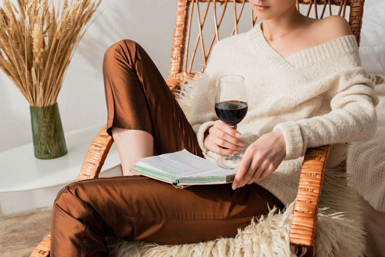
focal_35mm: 50
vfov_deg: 27.0
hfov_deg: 39.6
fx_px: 535
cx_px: 192
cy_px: 128
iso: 100
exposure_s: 1/160
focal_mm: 50
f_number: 5
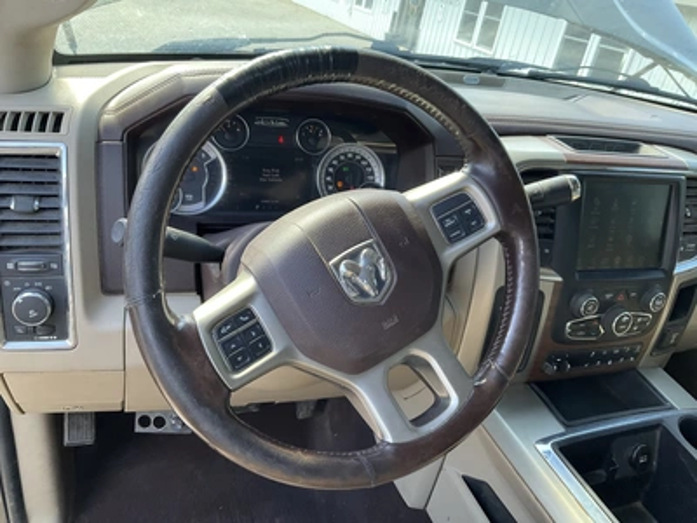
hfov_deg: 61.7
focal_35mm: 29
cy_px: 262
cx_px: 348
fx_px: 584
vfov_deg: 48.2
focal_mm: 3
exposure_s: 1/106
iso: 64
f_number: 1.8
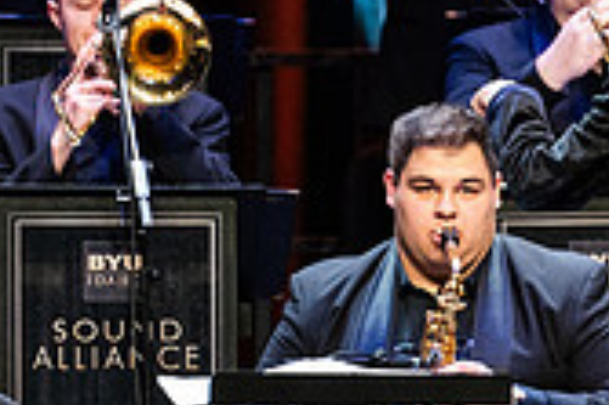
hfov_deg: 3.0
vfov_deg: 2.0
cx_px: 886
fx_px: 11745
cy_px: 358
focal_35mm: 695
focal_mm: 200
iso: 6400
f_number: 2.8
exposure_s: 1/400
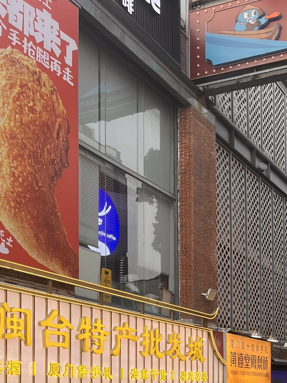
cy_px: 373
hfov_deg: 26.3
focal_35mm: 54
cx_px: 247
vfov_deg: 32.9
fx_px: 597
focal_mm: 5.1
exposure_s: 1/245
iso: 40
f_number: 1.6
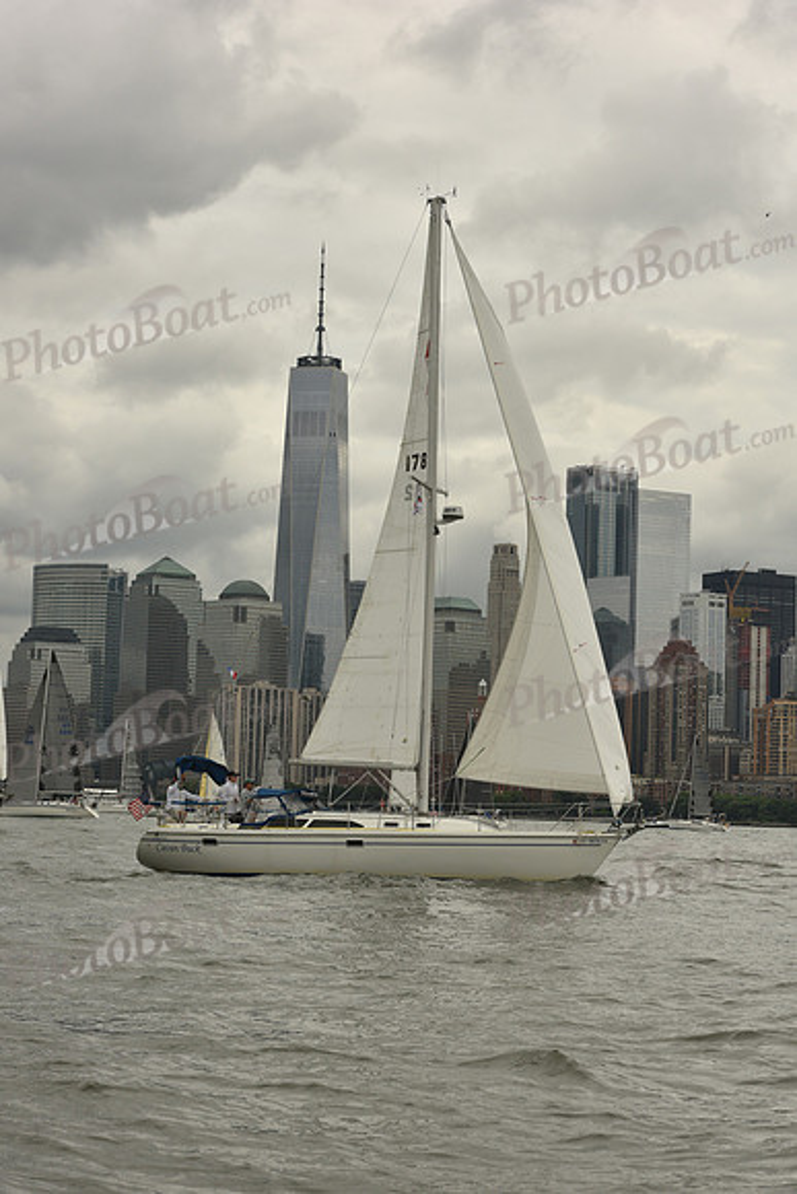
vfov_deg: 27.0
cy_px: 597
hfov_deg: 18.2
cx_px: 398
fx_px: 2489
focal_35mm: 75
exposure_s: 1/1000
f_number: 10
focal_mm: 75
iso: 320
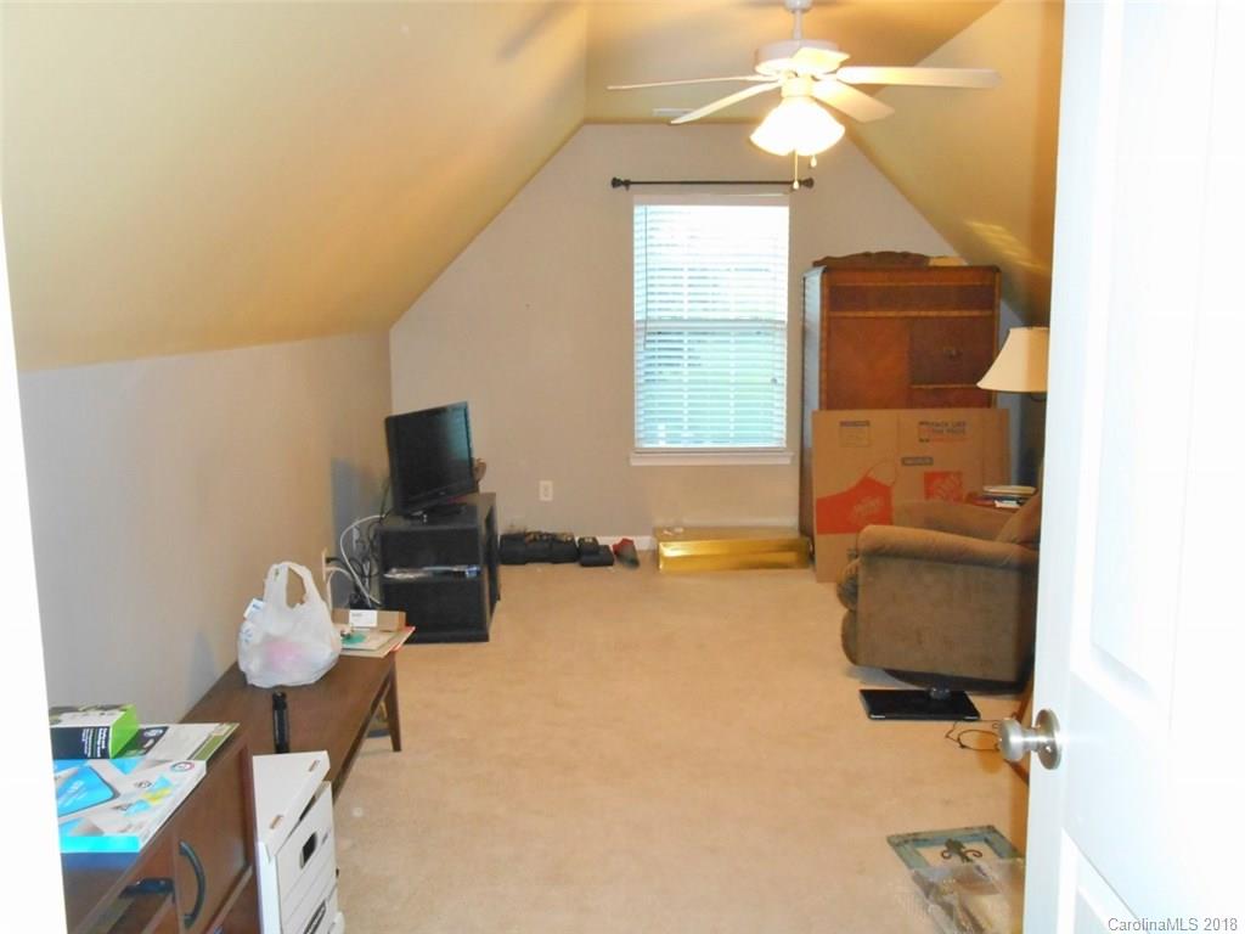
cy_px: 467
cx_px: 622
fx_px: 1115
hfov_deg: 58.4
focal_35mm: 31
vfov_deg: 45.4
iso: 560
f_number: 3.6
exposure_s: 1/25
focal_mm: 5.5
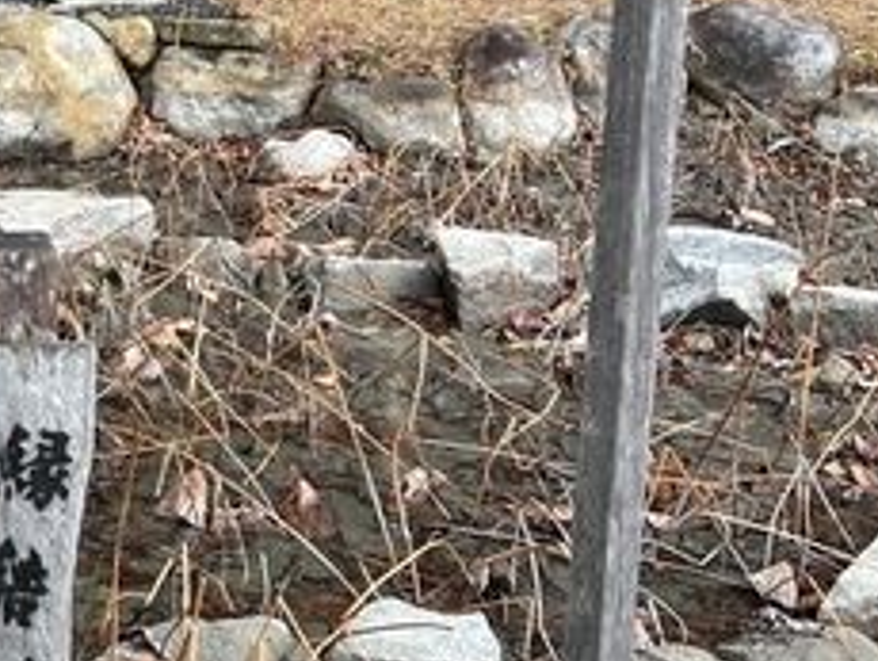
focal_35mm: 92
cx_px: -380
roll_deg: +0.3
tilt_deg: -11.0
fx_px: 2336
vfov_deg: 15.9
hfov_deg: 19.1
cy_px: 71
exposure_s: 1/639
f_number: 1.5
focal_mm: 5.7
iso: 50
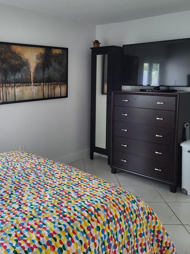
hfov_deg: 41.6
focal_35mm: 34
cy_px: 102
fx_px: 249
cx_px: 75
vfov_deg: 53.6
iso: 250
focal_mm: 5.4
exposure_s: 1/40
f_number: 1.8
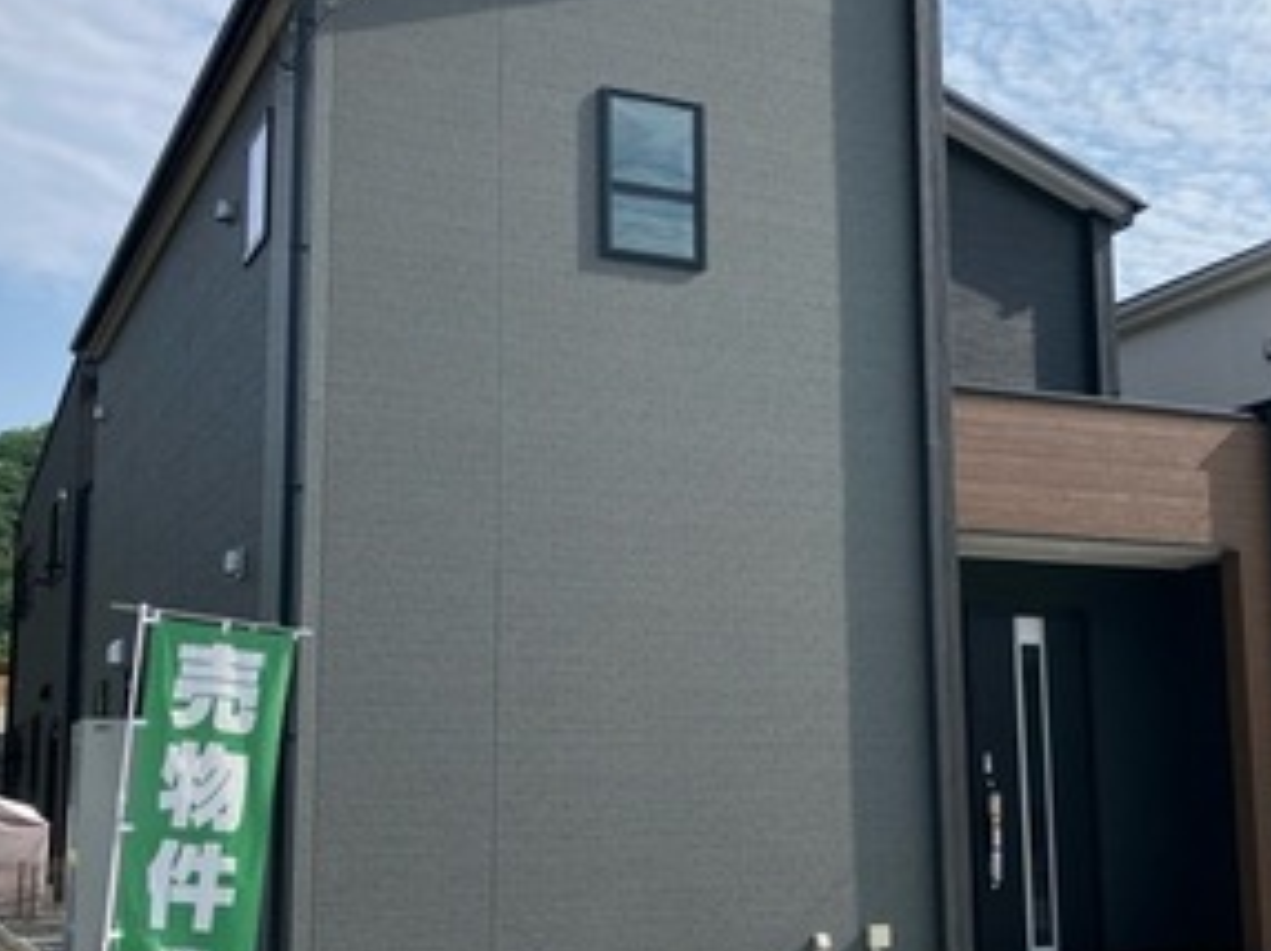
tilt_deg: +9.6
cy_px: 533
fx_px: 1724
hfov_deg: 40.3
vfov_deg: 30.8
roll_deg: +1.4
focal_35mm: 47
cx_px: 764
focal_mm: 3.99
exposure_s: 1/2208
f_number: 1.8
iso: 32
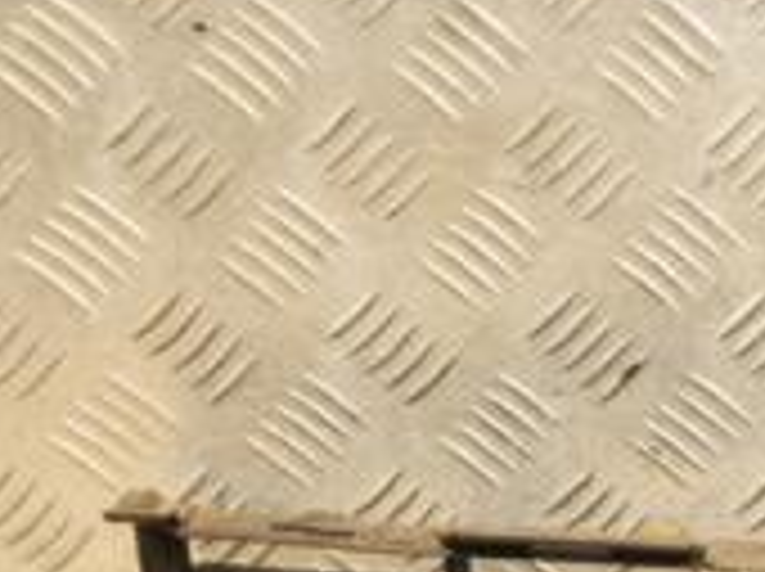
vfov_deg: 9.1
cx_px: 1274
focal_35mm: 163
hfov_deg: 11.4
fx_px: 3597
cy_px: 401
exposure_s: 1/160
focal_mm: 32
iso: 800
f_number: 5
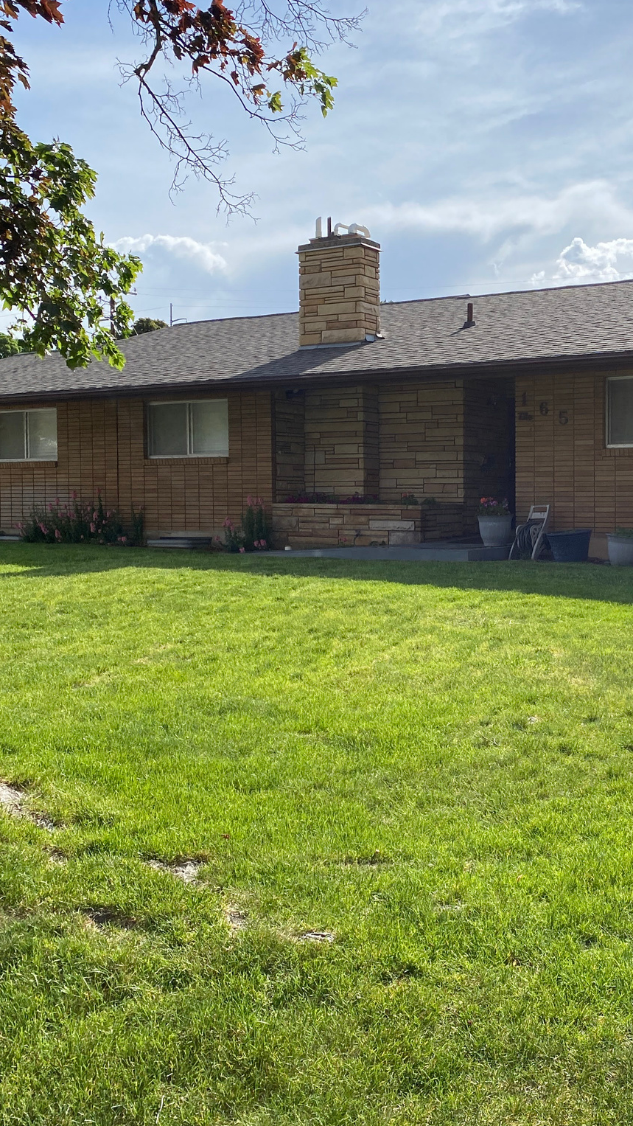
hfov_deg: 30.2
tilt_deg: -2.3
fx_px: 1134
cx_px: 539
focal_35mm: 38
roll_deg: -0.9
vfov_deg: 52.8
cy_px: 565
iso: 32
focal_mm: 4.25
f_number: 1.8
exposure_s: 1/3497
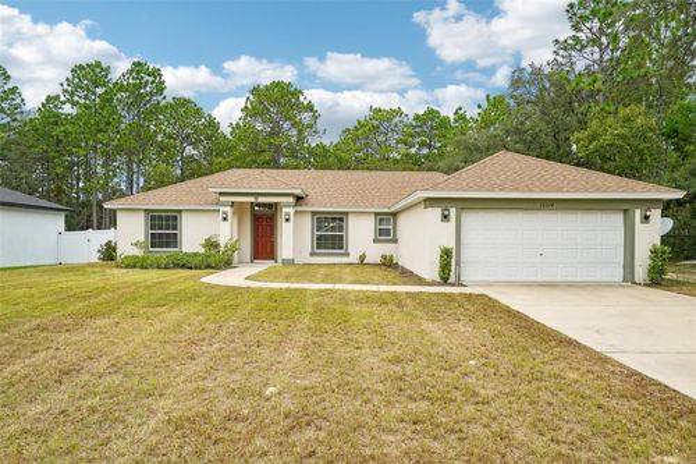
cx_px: 348
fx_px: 425
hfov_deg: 78.6
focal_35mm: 22
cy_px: 232
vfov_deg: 57.2
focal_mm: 22
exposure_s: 1/90
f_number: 8
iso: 50
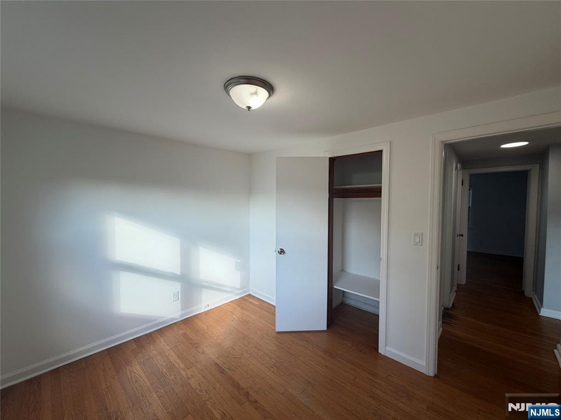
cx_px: 280
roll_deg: +0.4
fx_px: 227
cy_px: 210
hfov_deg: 102.1
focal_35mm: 14
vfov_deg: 85.7
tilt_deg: -1.9
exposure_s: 1/120
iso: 64
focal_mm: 2.22
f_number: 2.2
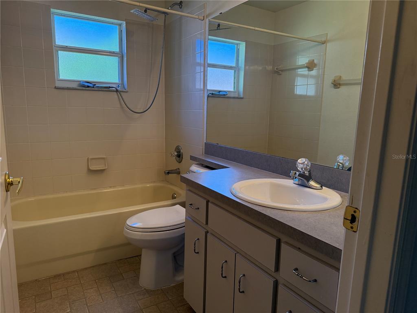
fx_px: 289
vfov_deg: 56.8
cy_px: 156
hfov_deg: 71.6
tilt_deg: -9.1
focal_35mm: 24
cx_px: 208
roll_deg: -1.5
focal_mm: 6.76
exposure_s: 1/186
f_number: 1.78
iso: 200
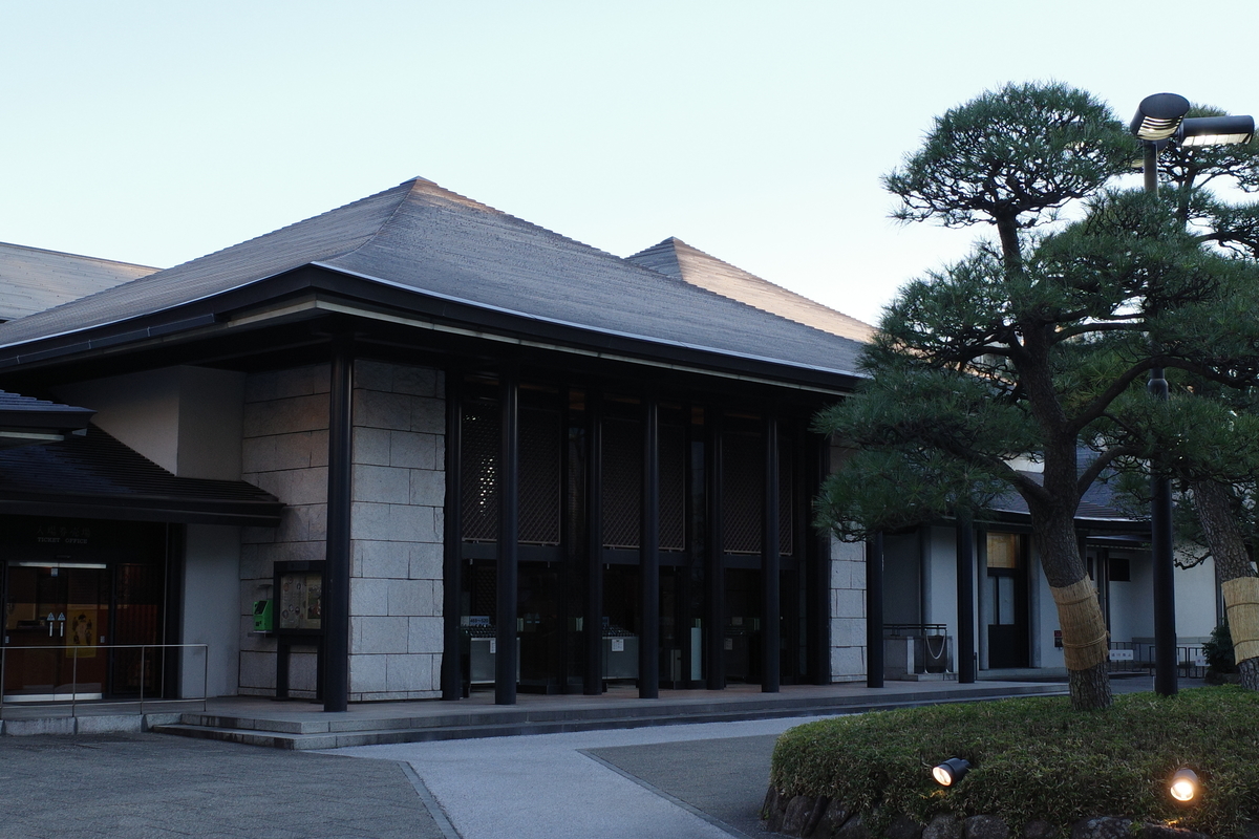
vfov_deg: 27.0
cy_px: 420
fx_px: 1748
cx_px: 630
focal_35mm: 50
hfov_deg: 39.6
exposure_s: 1/160
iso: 200
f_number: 3.5
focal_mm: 18.3
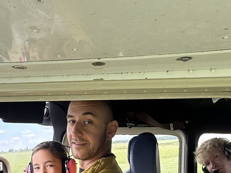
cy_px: 162
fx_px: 227
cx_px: 117
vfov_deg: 38.4
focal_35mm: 34
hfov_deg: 54.0
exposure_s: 1/132
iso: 64
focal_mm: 2.22
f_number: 2.2
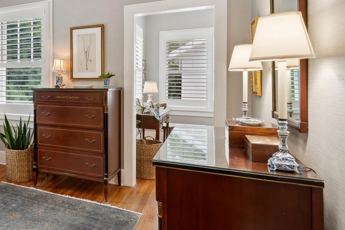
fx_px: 268
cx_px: 51
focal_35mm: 28
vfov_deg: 45.7
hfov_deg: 58.4
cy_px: 78
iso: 200
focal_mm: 10
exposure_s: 1/10
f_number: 8
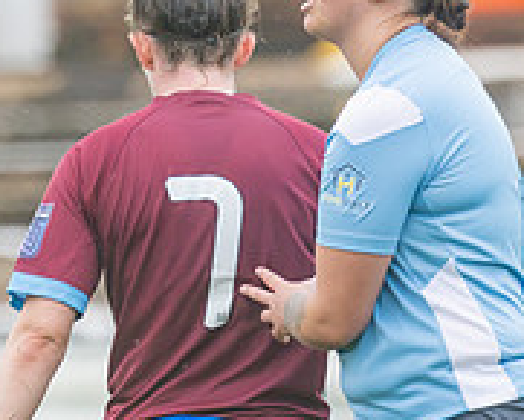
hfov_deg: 1.0
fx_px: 30444
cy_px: 391
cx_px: 119
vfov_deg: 0.8
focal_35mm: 1962
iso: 450
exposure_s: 1/1600
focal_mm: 270
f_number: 2.8
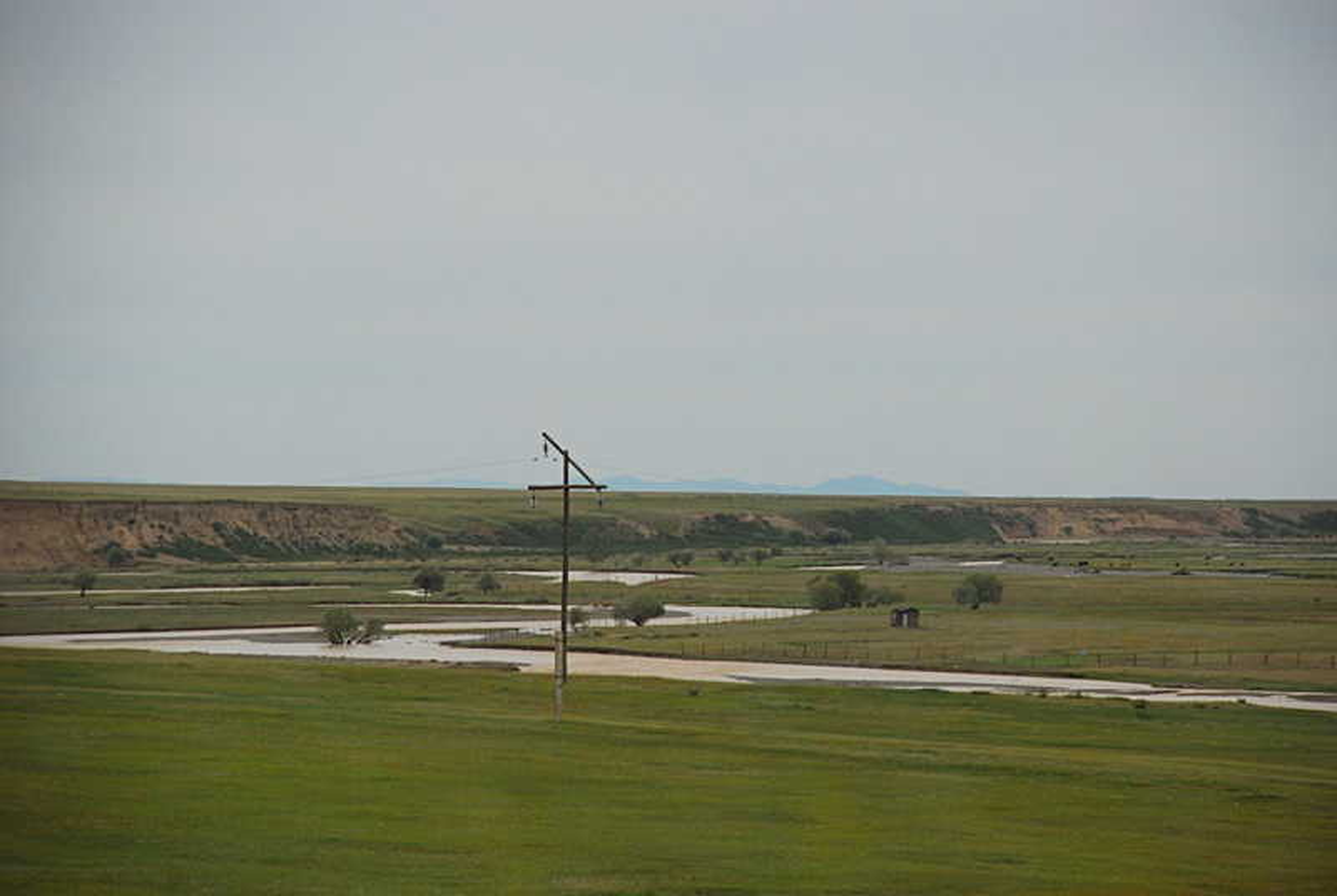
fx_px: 7532
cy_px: 448
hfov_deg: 10.1
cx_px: 668
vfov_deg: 6.8
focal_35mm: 202
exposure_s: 1/1250
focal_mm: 135
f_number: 6.3
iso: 400
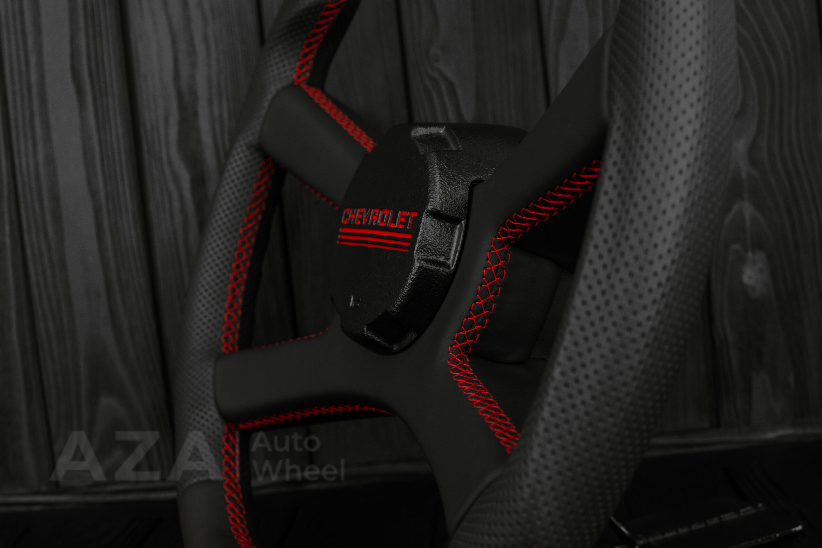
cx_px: 411
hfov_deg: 37.8
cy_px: 274
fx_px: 1199
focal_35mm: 52
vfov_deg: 25.8
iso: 500
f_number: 6.3
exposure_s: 1/125
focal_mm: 35
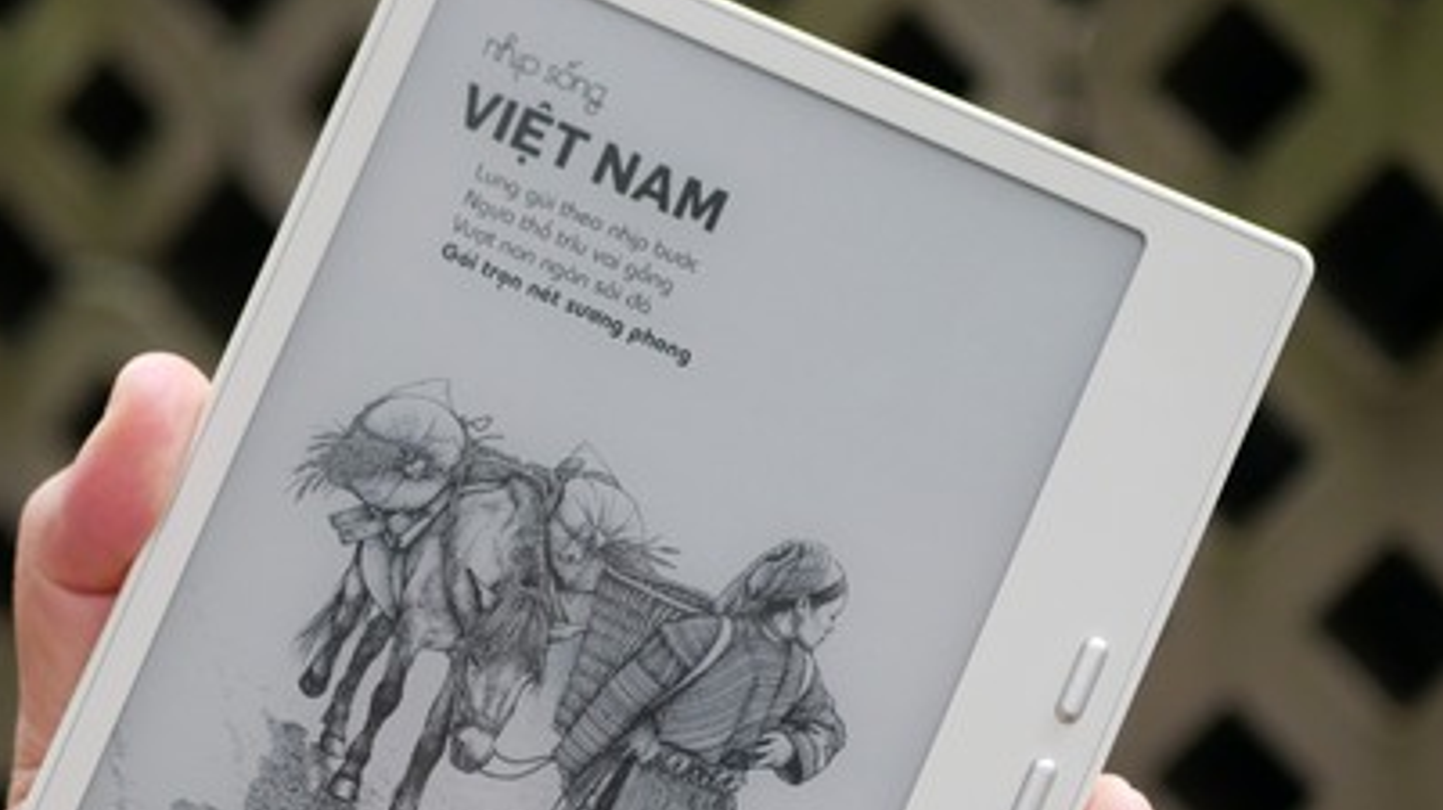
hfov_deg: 24.5
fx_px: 3327
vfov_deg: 13.9
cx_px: 709
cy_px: 551
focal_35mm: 87
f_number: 2
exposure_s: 1/400
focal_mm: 25
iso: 800
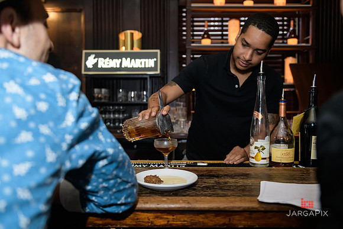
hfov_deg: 58.7
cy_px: 114
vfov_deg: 41.1
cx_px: 172
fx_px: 305
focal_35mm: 32
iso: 1000
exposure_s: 1/125
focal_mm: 32
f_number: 3.2
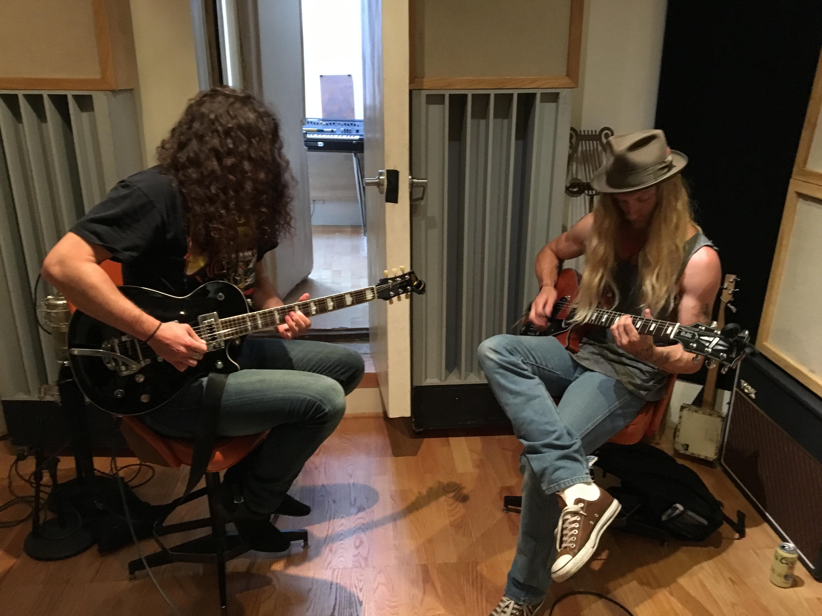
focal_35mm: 29
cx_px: 411
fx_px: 689
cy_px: 308
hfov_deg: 61.7
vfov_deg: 48.2
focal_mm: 4.15
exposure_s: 1/15
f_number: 2.2
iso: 320
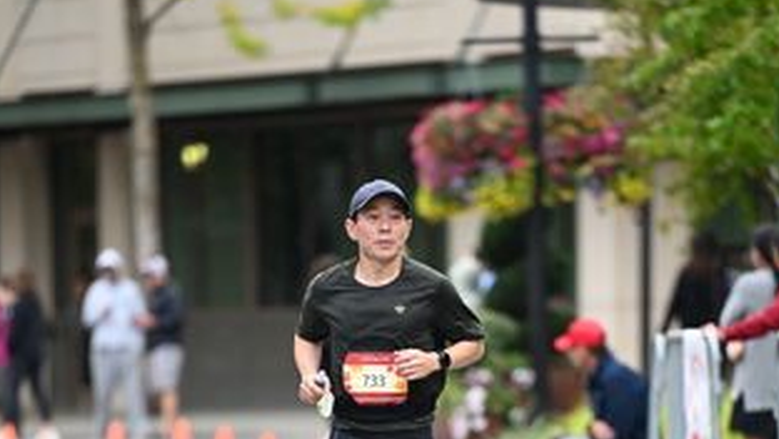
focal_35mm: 369
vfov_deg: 3.3
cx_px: 433
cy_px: 494
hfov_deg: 5.8
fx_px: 7627
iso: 1250
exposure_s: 1/1600
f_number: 2.8
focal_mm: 200
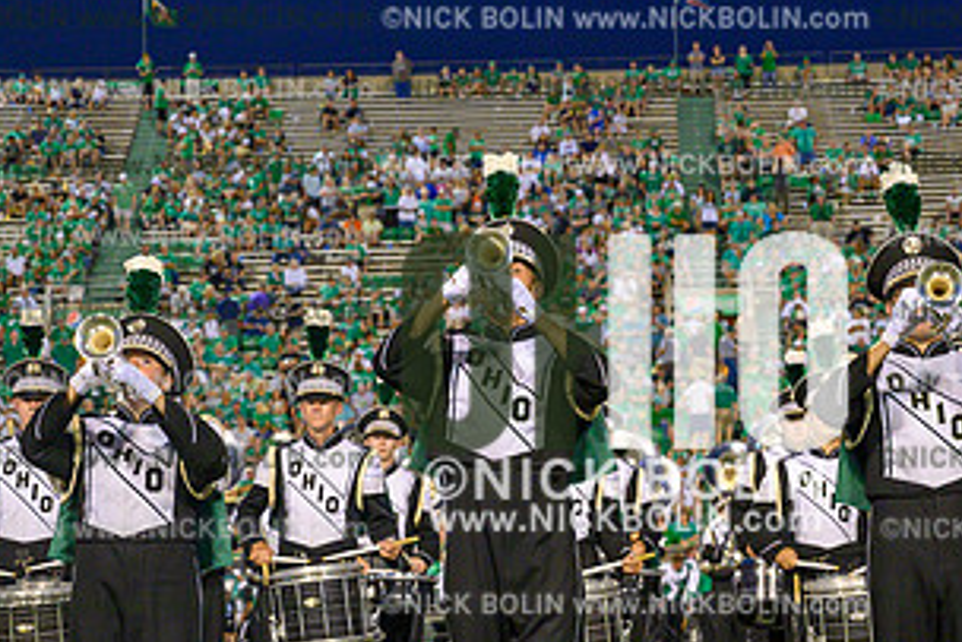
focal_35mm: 120
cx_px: 623
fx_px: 3208
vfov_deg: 11.4
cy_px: 383
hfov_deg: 17.0
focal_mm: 63
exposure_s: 1/500
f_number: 4
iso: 5000
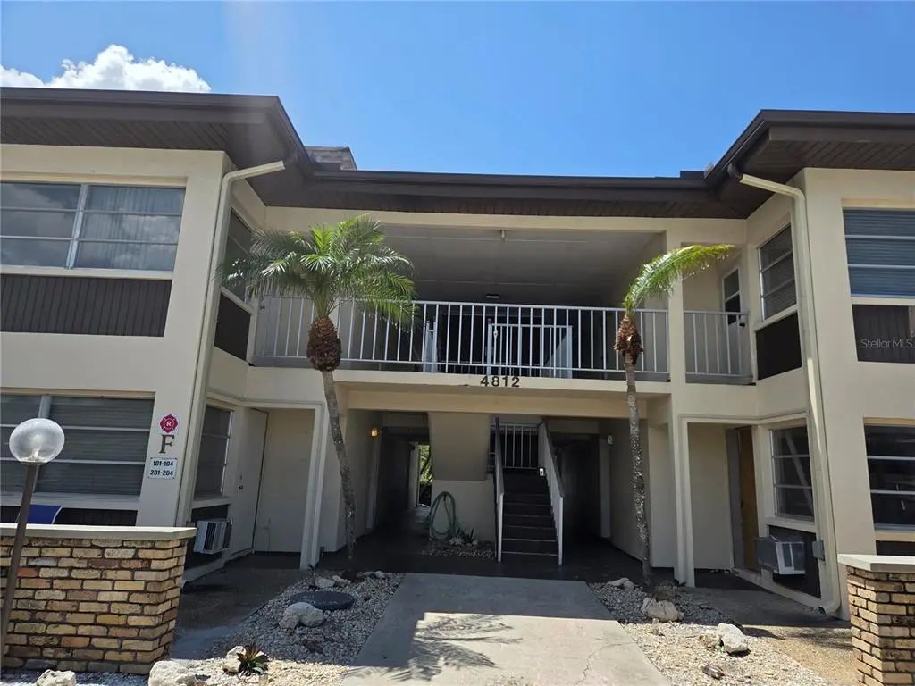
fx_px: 608
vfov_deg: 58.9
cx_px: 458
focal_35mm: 23
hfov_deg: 73.9
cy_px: 343
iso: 80
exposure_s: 1/4274
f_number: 1.8
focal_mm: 5.4
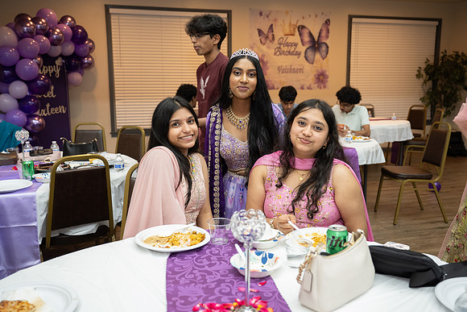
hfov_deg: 56.6
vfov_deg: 39.5
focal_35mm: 33
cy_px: 156
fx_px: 434
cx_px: 234
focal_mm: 33
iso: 1000
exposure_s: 1/160
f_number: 3.5
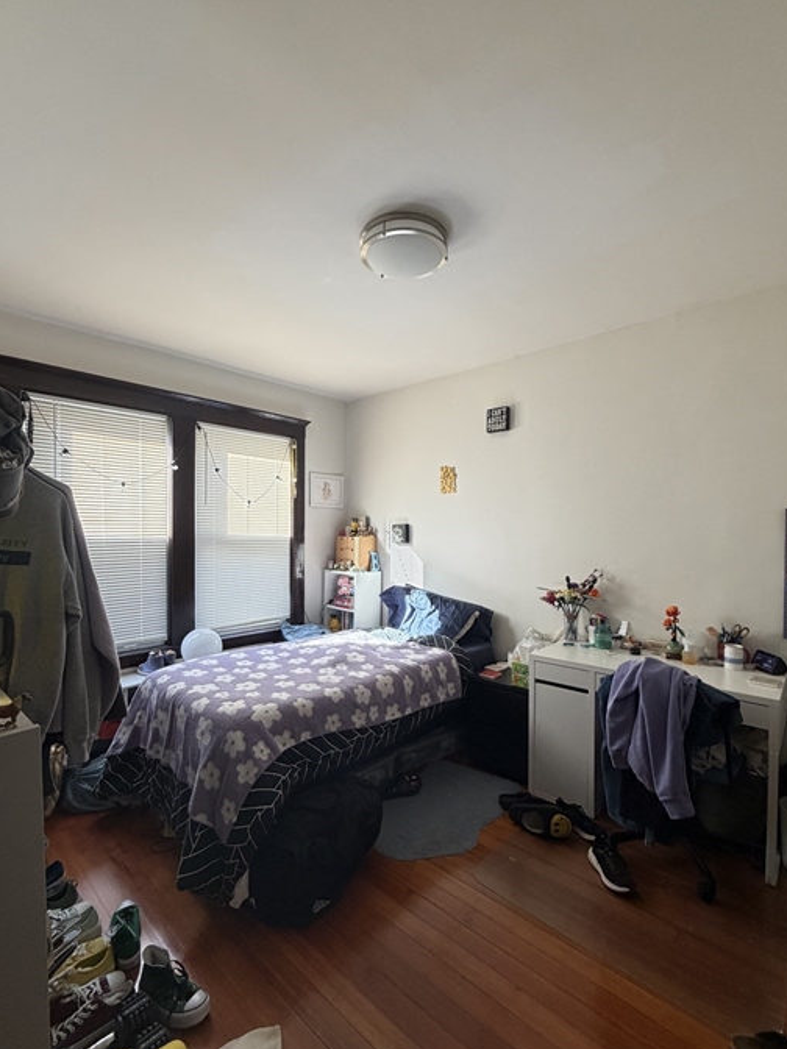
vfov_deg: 94.4
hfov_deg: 78.1
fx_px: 485
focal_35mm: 16
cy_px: 546
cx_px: 409
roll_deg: -0.7
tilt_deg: -0.8
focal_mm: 2.22
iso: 320
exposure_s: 1/121
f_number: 2.2
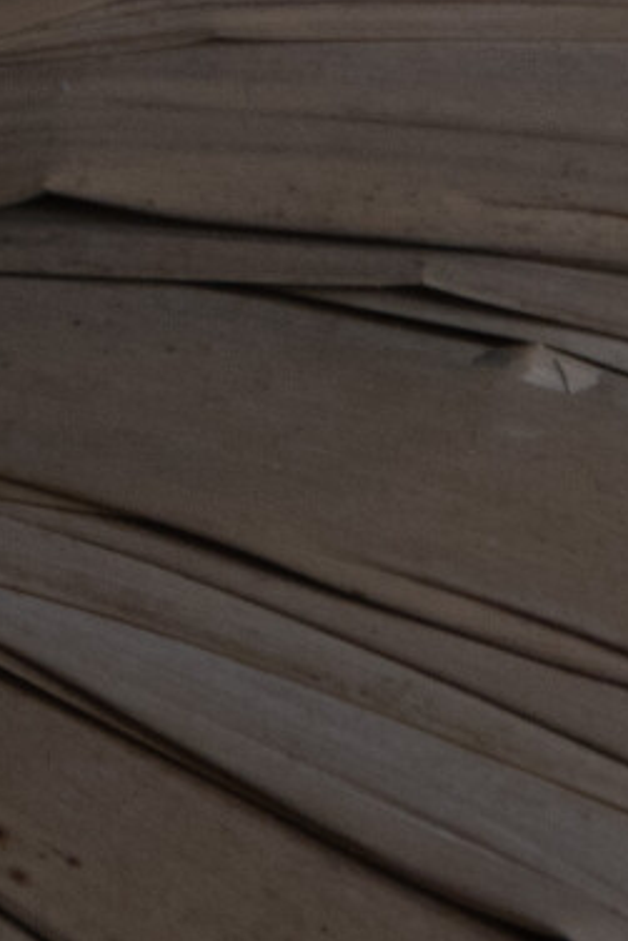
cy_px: -757
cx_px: -460
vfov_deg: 2.7
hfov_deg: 1.8
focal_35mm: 766
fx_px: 20034
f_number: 5.3
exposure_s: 1/100
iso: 500
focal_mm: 75
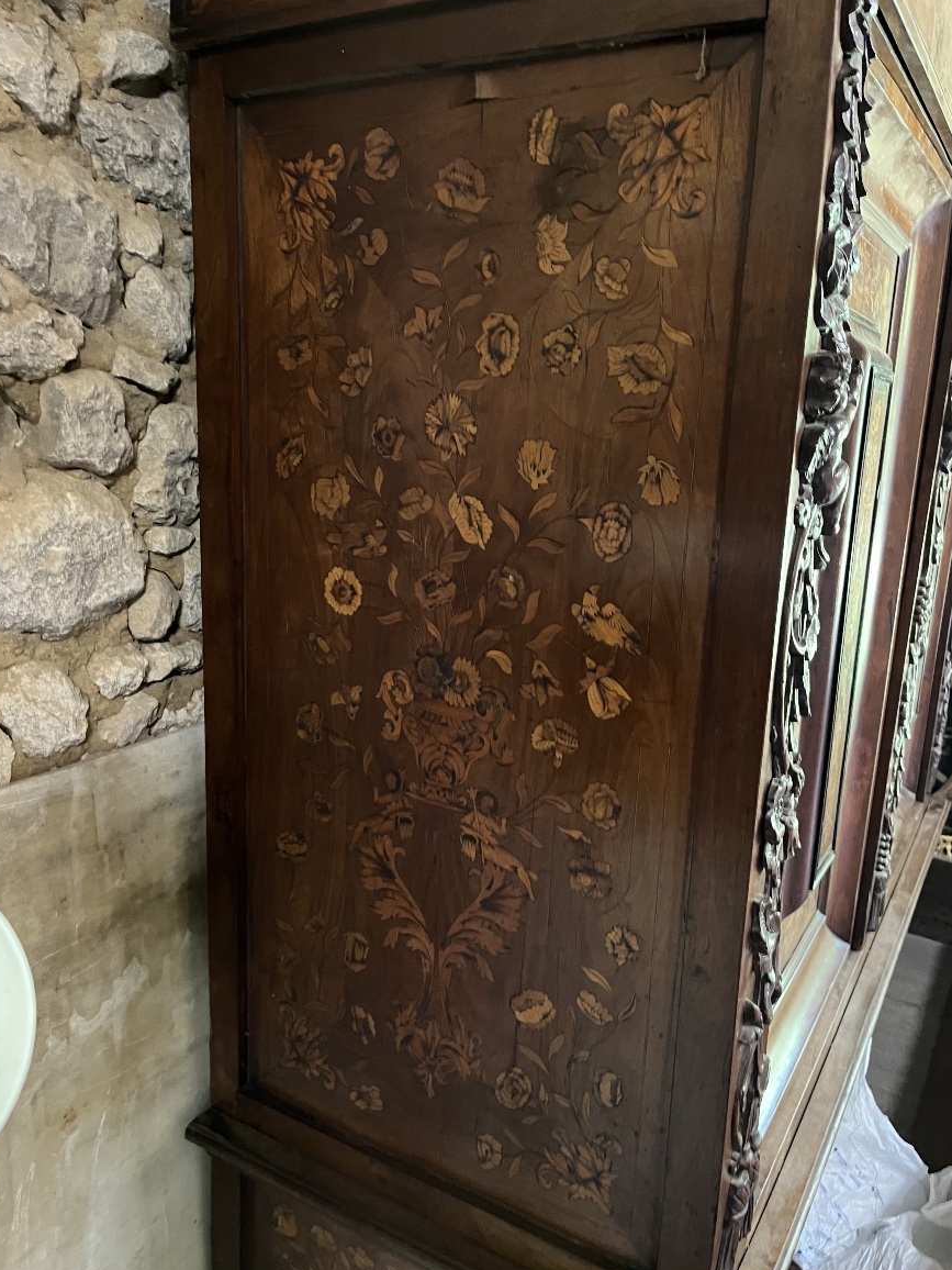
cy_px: 642
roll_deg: -4.6
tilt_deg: -13.7
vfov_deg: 65.3
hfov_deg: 51.4
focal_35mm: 27
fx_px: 990
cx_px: 480
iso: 500
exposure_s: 1/25
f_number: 1.6
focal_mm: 5.1
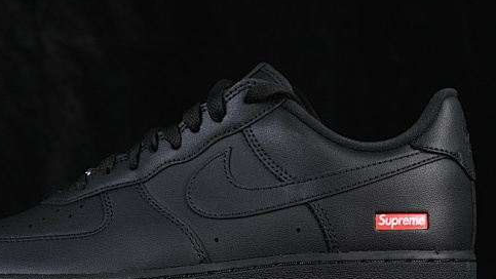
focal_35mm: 130
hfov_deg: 16.5
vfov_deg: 9.3
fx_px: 1710
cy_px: 163
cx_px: 191
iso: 160
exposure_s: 1/60
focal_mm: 50
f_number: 6.3
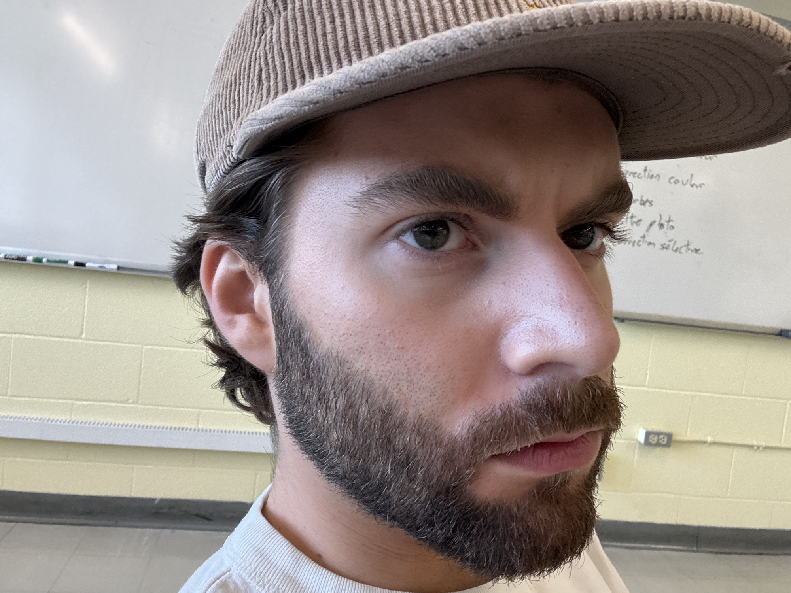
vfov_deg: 46.8
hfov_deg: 60.0
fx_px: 686
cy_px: 296
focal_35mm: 30
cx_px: 396
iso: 100
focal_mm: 2.69
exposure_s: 1/60
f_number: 1.9
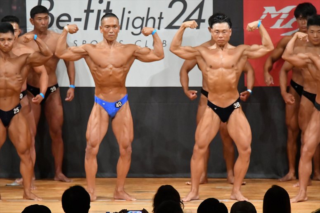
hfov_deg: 7.2
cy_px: 106
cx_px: 160
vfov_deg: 4.8
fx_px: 2532
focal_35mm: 285
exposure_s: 1/400
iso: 10000
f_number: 5.6
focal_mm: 190
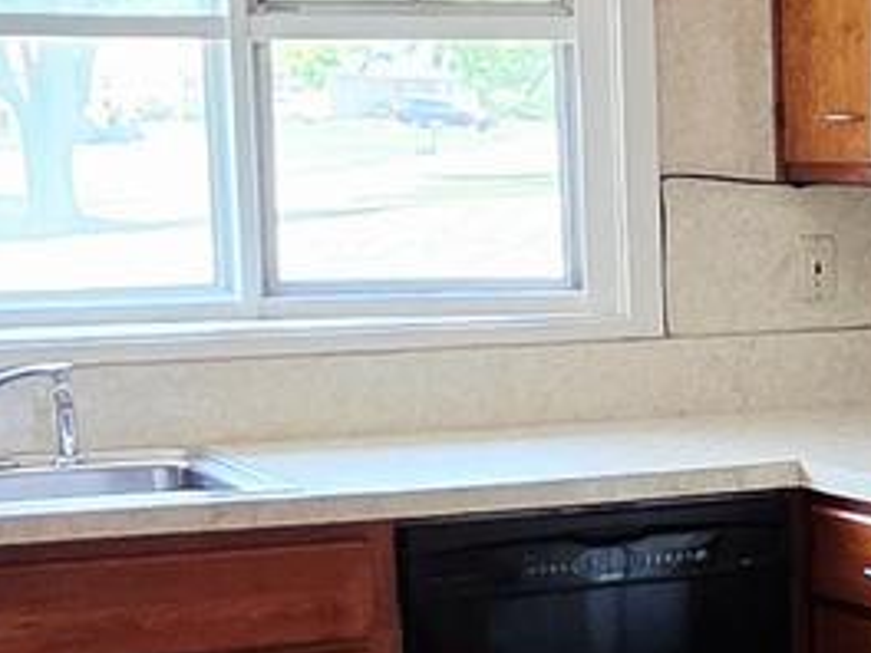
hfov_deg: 17.8
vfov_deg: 14.6
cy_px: 472
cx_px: 1234
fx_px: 2541
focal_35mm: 101
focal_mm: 2.2
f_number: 1.9
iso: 250
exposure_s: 1/120
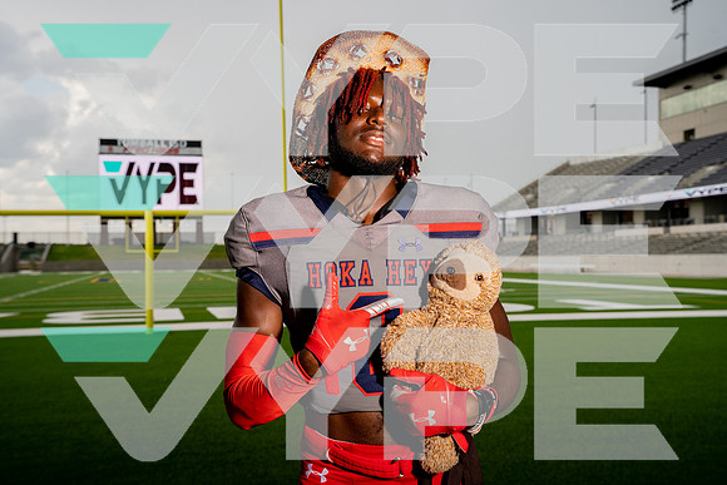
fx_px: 869
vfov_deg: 31.2
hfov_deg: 45.4
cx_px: 364
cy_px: 242
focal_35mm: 43
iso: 1000
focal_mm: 43
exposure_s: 1/1600
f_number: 6.3
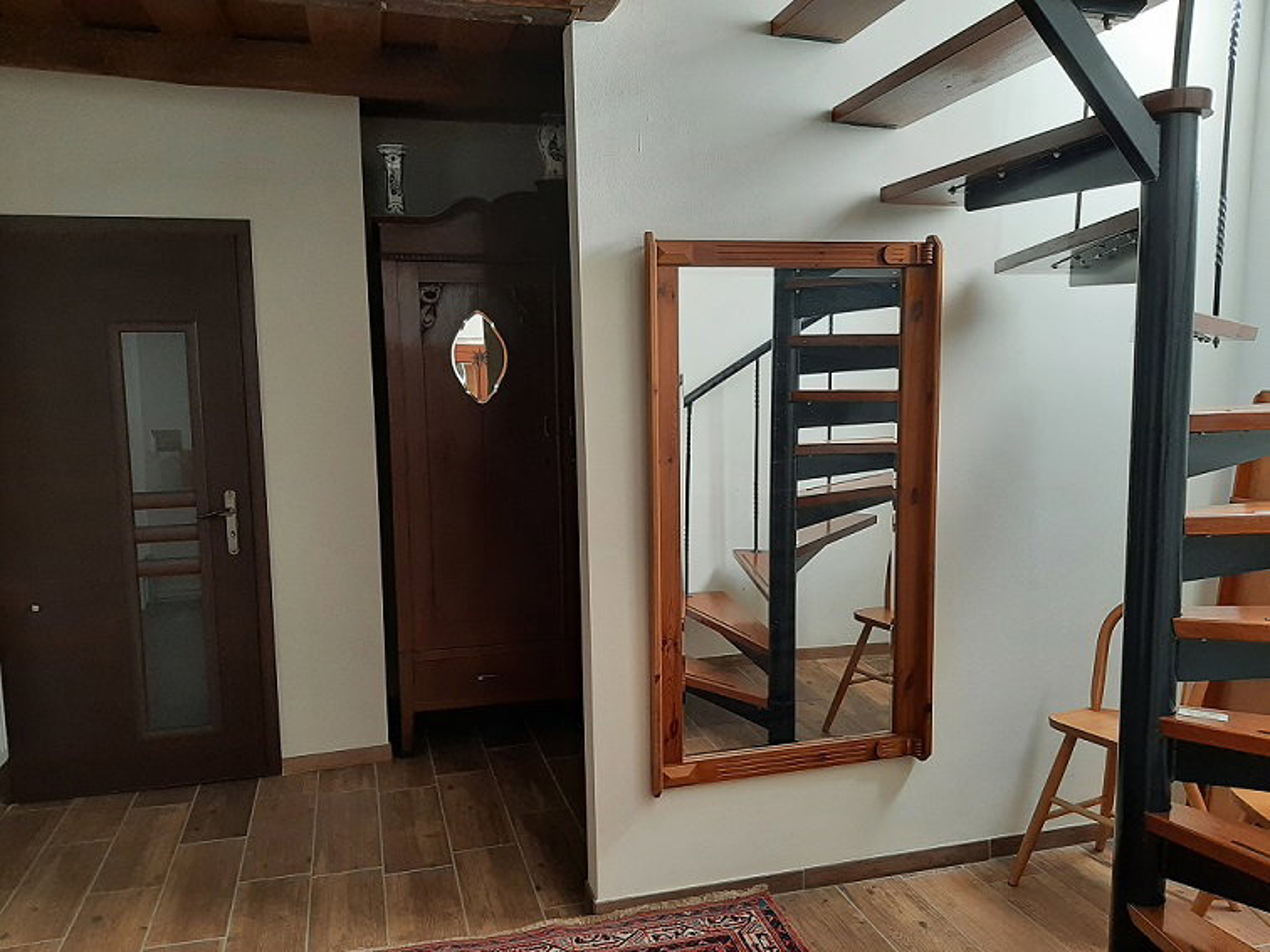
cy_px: 476
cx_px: 635
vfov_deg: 53.1
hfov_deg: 67.3
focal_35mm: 26
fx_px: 954
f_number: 1.7
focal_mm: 3.93
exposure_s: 1/100
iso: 80
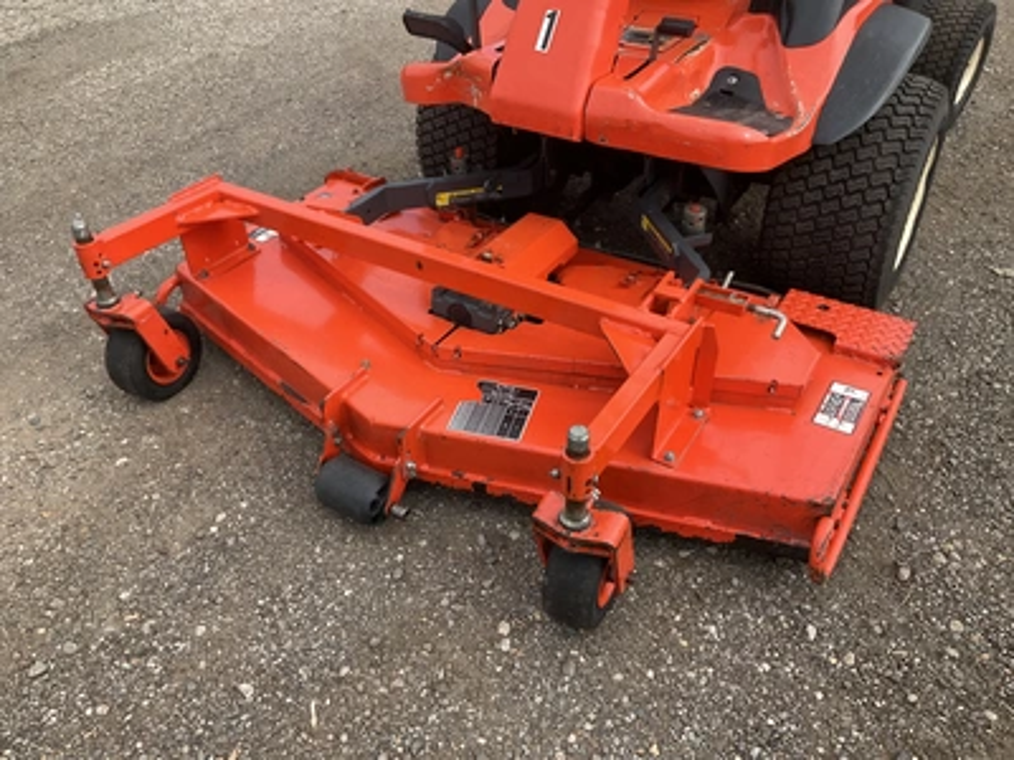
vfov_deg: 48.2
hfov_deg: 61.7
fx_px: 849
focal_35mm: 29
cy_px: 380
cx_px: 507
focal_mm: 3
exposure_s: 1/691
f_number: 1.8
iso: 25
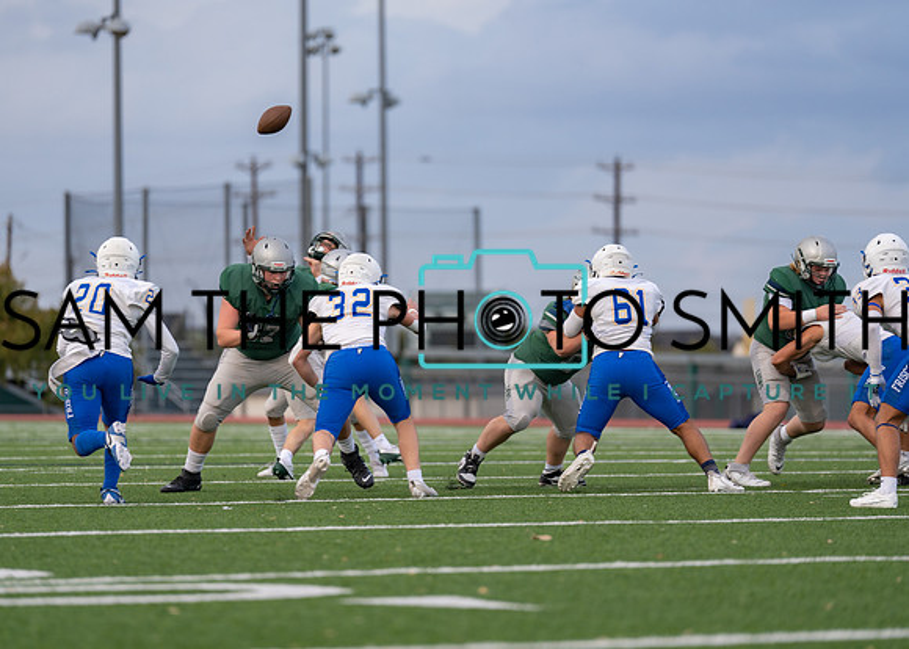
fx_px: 5409
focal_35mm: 210
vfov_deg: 6.9
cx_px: 454
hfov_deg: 9.6
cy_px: 324
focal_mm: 200
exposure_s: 1/1250
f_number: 2.8
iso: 250
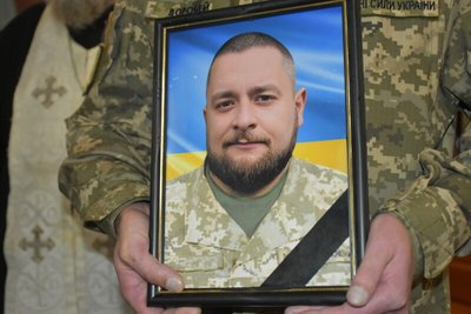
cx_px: 236
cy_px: 157
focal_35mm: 57
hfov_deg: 35.0
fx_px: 746
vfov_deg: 23.8
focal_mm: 38
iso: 2500
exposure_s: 1/60
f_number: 4.2
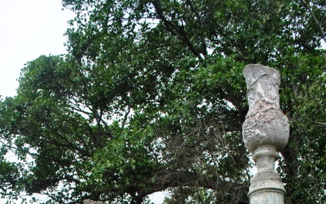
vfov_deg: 18.1
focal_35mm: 60
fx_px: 533
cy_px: 344
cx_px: 102
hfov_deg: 33.6
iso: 100
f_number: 5.6
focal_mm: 18
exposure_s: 1/125
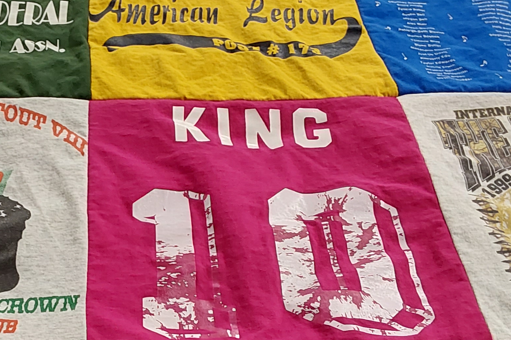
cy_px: 283
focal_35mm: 61
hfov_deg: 32.0
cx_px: 102
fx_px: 866
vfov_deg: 21.9
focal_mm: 2.91
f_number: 1.9
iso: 100
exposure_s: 1/50
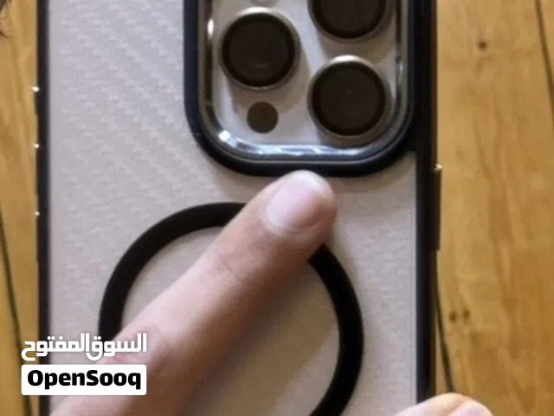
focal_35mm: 48
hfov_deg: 39.7
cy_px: 208
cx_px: 277
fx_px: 768
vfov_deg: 30.3
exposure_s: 1/100
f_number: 1.78
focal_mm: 6.76
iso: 80
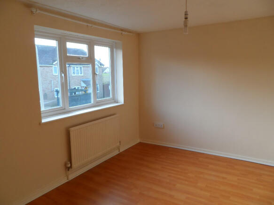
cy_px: 102
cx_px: 137
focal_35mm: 24
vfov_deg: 56.8
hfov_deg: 71.6
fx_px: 190
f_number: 3.2
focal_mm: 4
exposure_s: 1/45
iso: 80
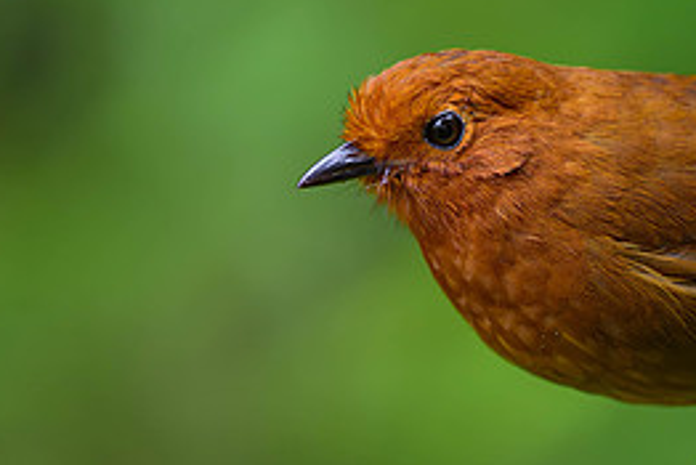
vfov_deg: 1.1
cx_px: 352
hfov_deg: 1.7
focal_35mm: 1248
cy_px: 312
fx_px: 24140
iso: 900
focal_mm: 400
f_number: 2.8
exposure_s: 1/125
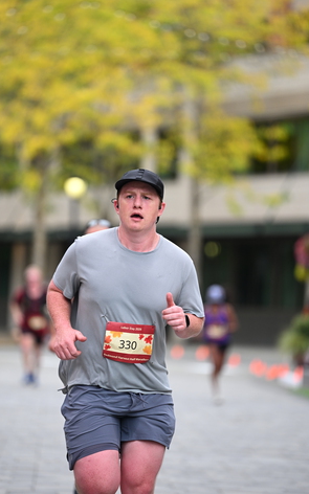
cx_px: 133
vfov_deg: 10.1
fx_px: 2803
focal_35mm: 208
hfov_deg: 6.3
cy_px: 244
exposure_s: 1/2000
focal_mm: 175
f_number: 2.8
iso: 640
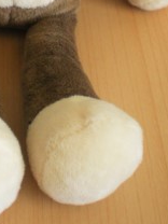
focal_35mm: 95
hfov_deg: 15.4
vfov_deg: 19.9
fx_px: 615
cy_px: -13
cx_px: 15
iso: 192
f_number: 3.1
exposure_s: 1/60.2
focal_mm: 6.3
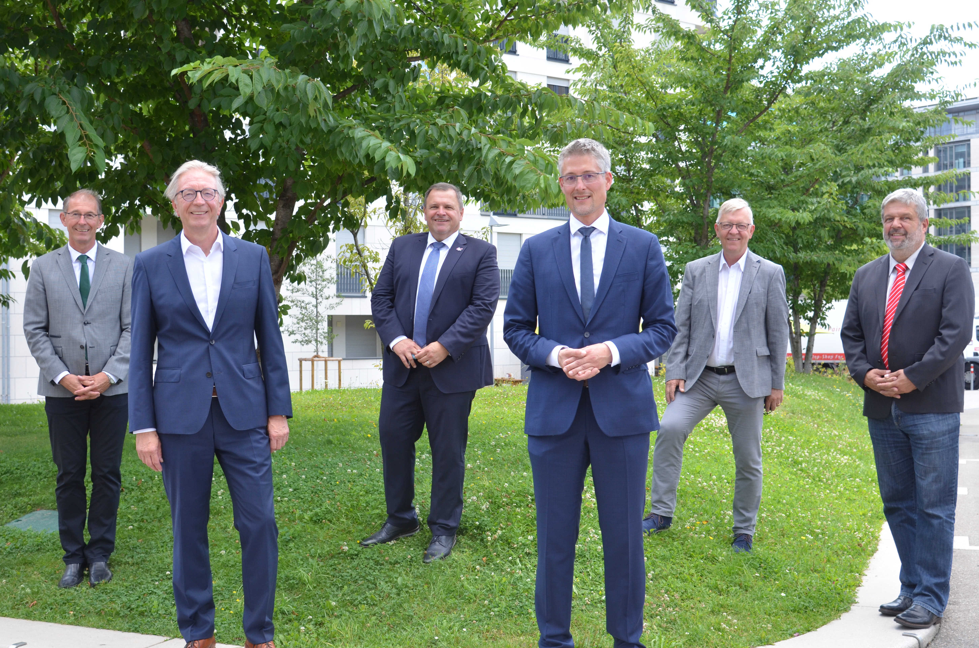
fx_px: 1221
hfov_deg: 43.7
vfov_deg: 29.7
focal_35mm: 45
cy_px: 324
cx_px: 490
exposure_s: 1/125
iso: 320
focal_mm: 30
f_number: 5.6
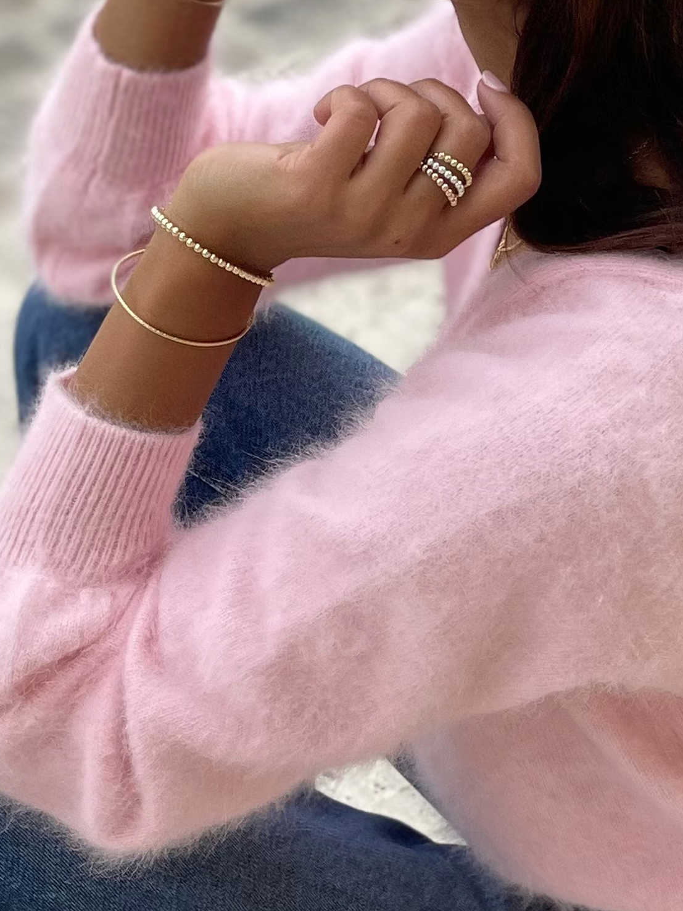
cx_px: 158
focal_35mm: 71
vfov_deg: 27.4
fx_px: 1869
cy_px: 497
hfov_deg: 20.5
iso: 50
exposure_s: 1/2288
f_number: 1.6
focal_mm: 5.1
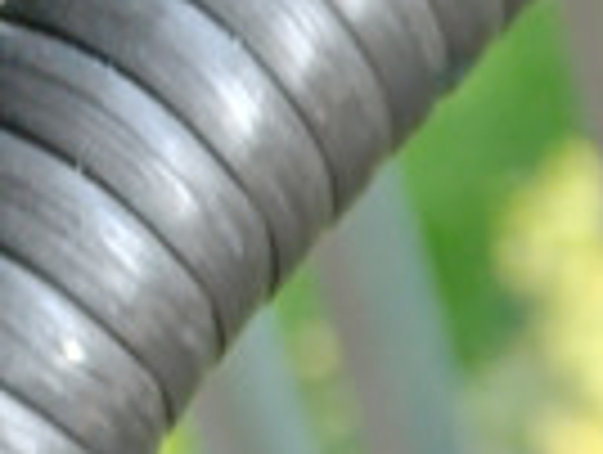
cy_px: 1470
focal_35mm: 183
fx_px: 3194
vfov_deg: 7.1
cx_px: 2387
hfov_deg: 7.6
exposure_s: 1/100
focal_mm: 6.14
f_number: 1.6
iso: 200
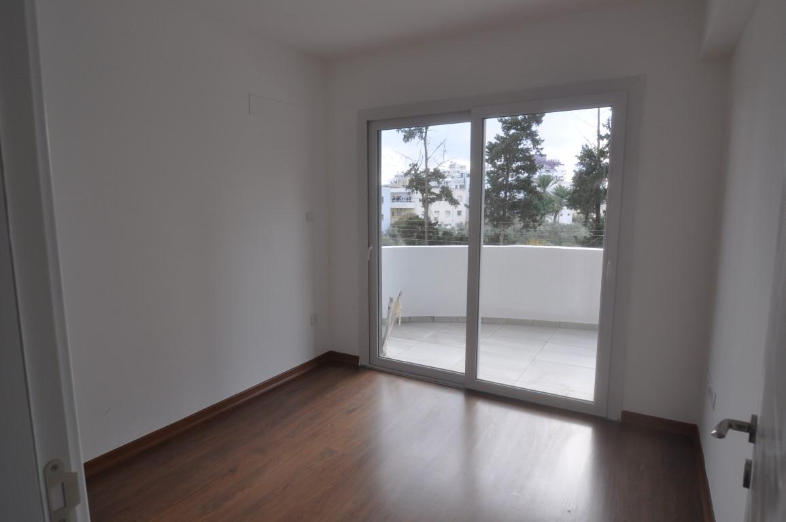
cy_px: 261
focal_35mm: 21
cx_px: 393
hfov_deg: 81.3
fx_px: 458
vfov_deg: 59.4
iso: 200
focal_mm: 14
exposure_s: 1/125
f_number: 5.6
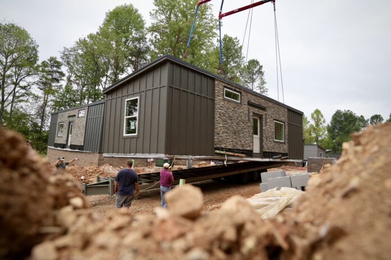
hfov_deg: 73.7
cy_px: 130
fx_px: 261
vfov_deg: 53.1
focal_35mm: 24
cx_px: 196
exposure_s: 1/100
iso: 100
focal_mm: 24
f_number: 5
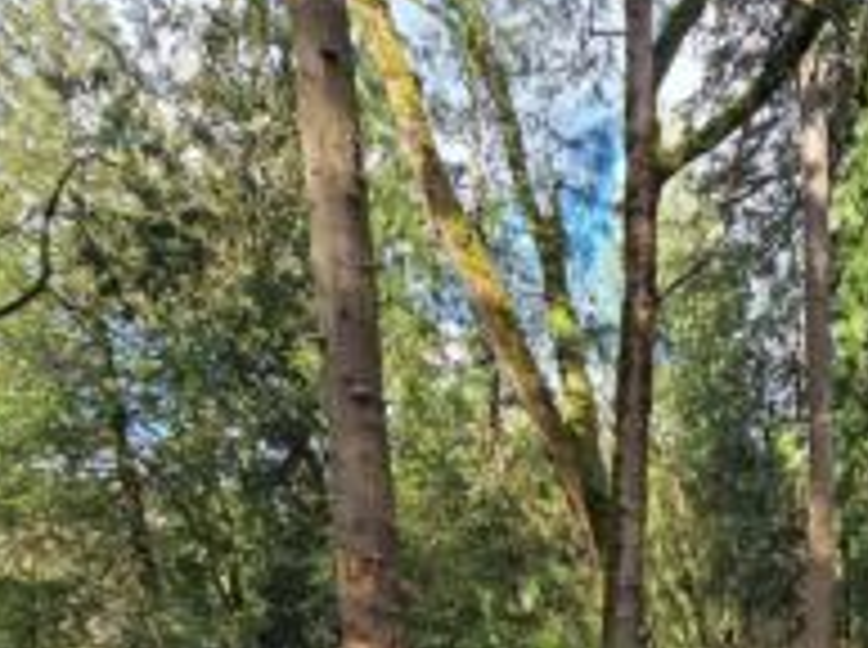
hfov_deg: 56.6
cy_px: 608
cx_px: 778
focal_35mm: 27
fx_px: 676
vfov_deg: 45.4
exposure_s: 1/2000
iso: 160
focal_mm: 2.2
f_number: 2.2
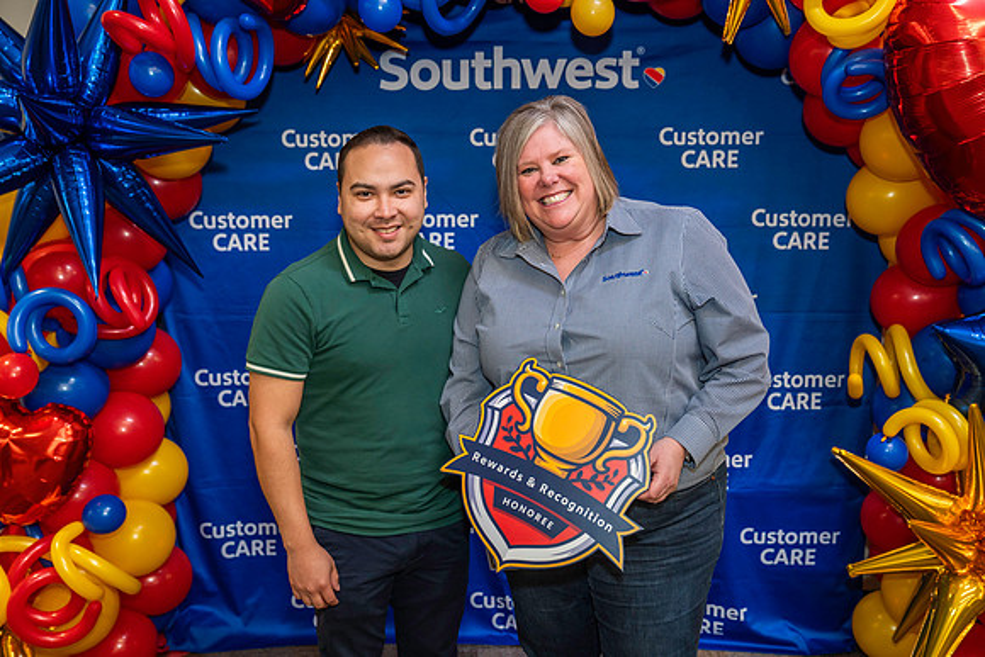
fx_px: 1013
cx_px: 492
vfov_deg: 36.0
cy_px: 328
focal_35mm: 37
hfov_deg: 51.9
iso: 1250
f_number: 4
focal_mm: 37
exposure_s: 1/160
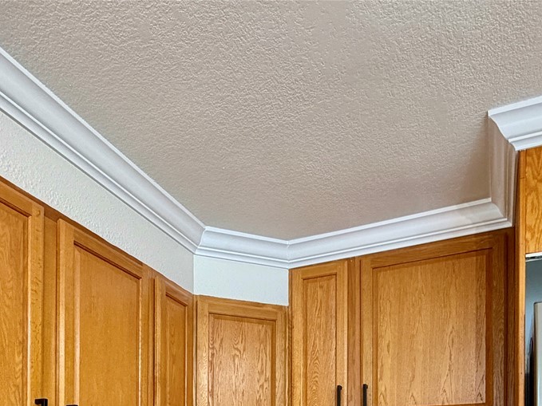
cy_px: 478
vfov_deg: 34.9
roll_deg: +0.6
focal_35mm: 33
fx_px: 517
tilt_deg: -0.5
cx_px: 268
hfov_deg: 55.4
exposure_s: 1/60
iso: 250
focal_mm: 2.22
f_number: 2.2
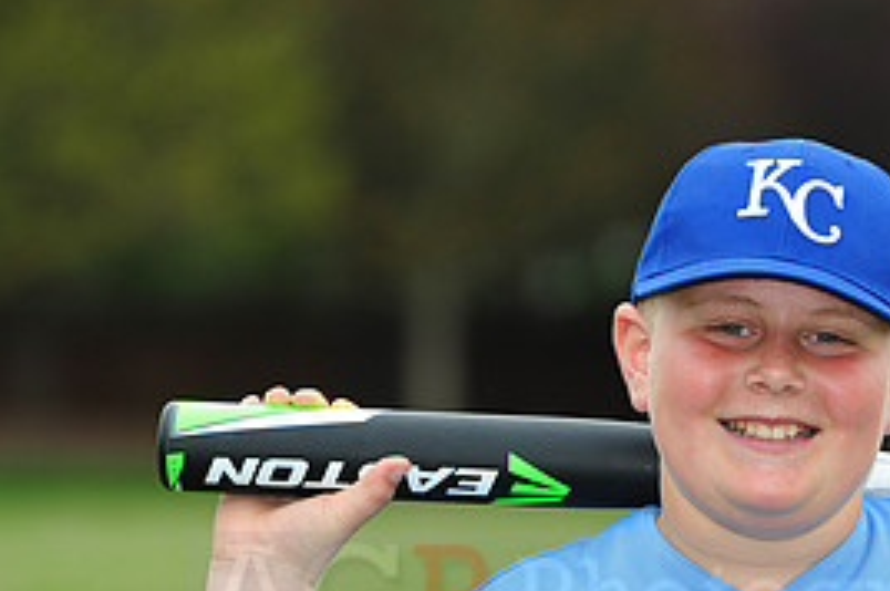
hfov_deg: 5.1
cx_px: 744
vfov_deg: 3.4
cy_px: 574
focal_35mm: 401
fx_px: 9901
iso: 400
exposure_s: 1/640
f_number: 5
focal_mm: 185
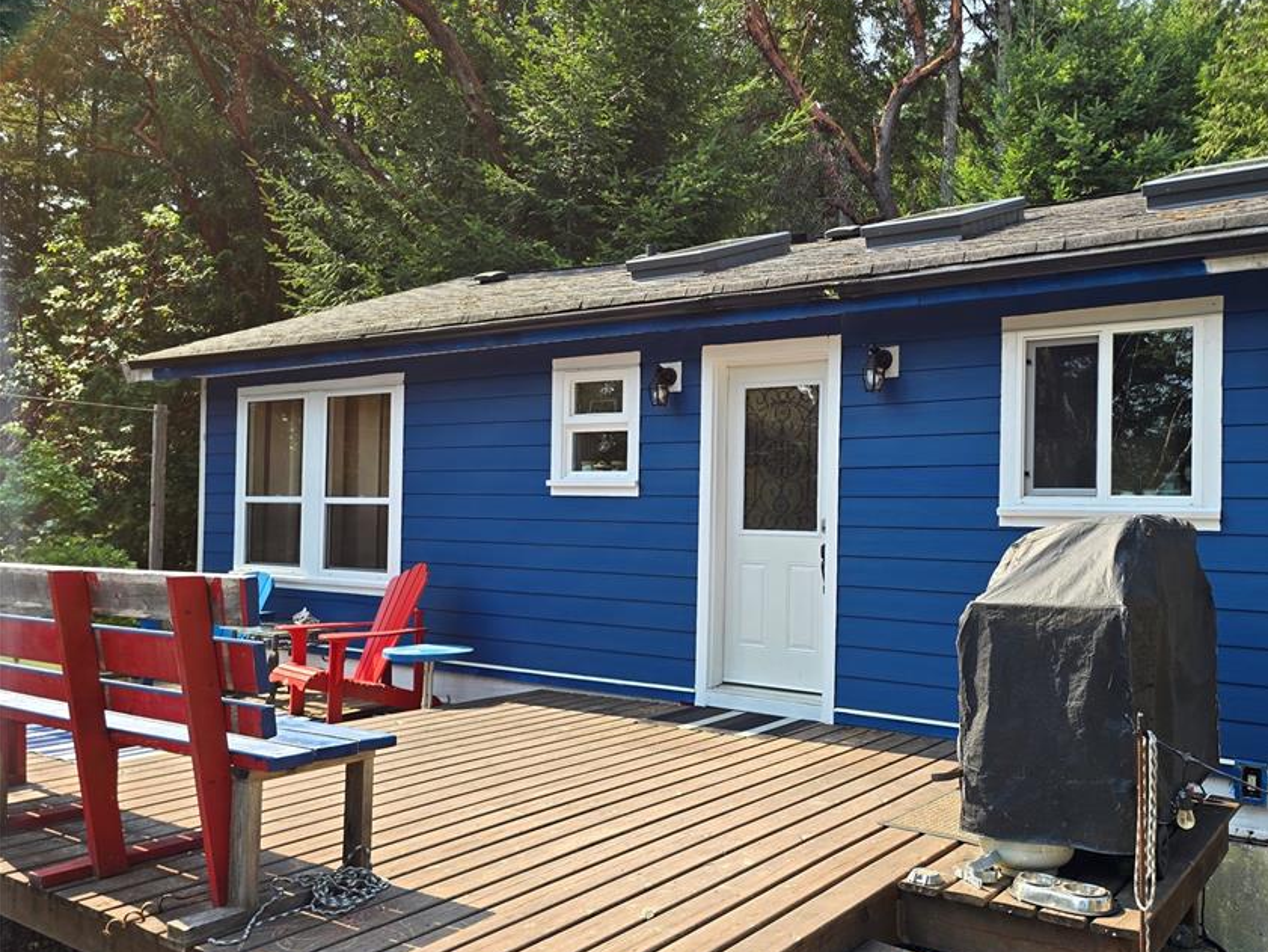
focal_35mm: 28
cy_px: 513
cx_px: 770
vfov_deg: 49.7
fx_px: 1026
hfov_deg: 62.8
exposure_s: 1/180
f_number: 1.7
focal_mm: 6.3
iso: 16
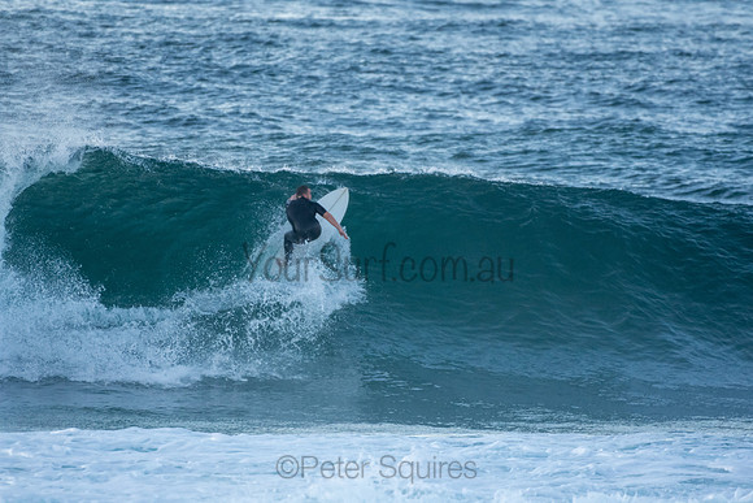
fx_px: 15690
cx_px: 376
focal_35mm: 750
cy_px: 252
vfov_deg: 1.8
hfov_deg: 2.7
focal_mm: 500
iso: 1600
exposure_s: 1/1250
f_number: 5.6
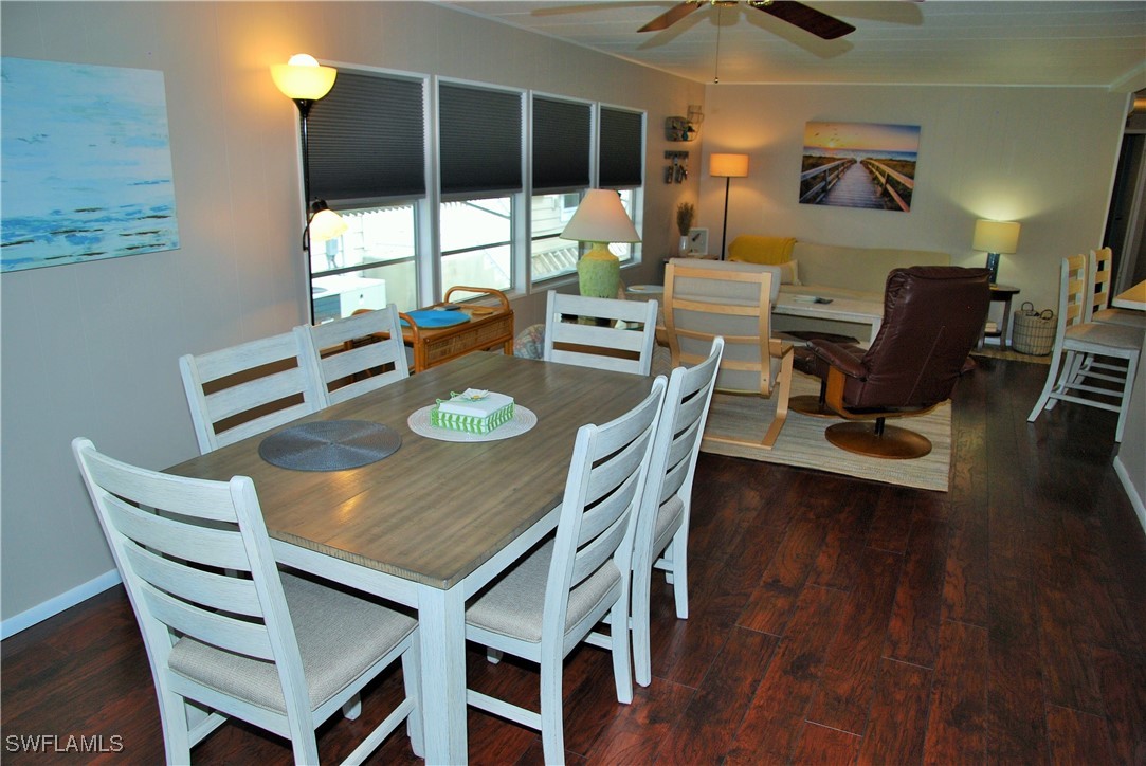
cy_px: 383
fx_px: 765
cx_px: 573
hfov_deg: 73.7
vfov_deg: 53.2
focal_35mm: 24
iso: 200
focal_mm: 16
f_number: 4
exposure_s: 1/60
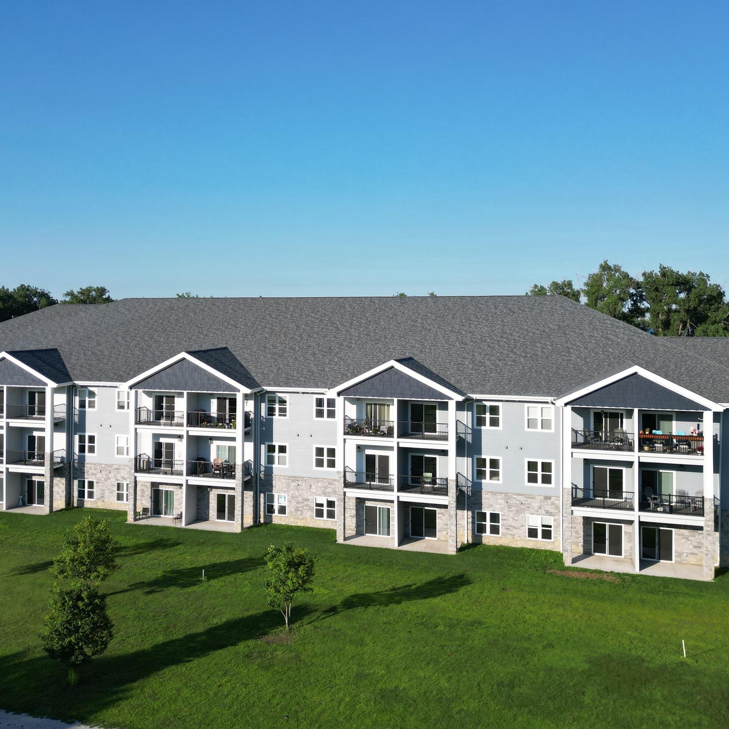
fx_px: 786
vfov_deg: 49.6
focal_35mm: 33
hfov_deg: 49.6
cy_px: 319
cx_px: 308
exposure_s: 1/2500
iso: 120
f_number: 1.7
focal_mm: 6.72
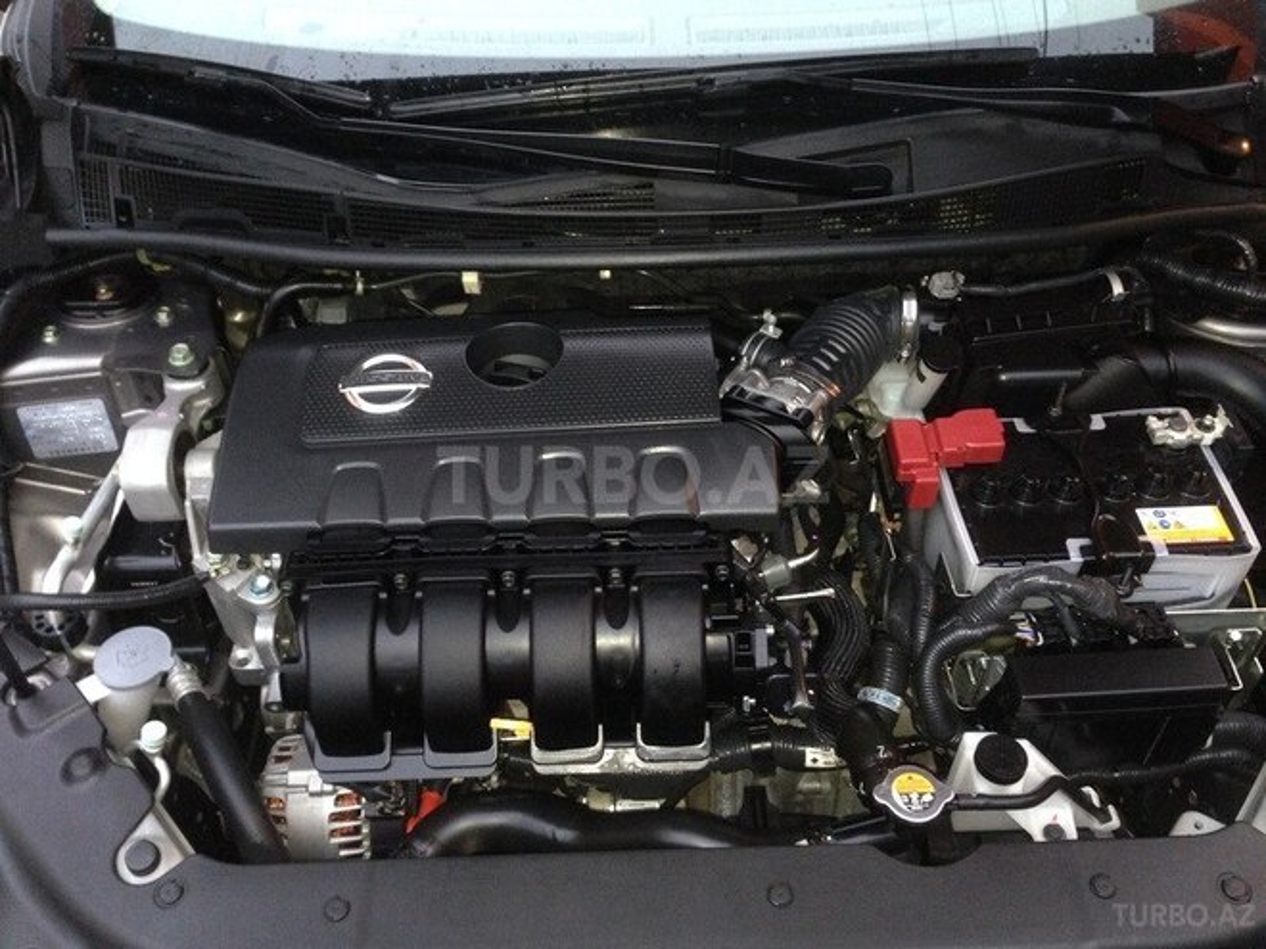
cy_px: 474
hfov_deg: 55.4
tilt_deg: -45.7
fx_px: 1207
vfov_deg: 42.9
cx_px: 633
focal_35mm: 33
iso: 250
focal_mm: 4.12
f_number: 2.4
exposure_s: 1/16
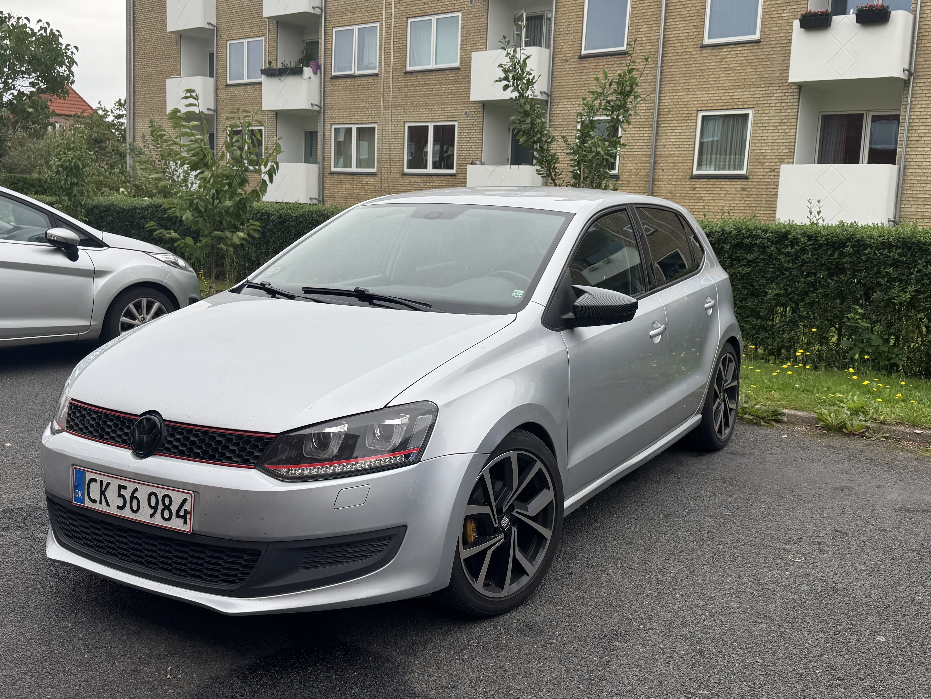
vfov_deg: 40.7
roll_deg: -1.4
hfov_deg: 52.6
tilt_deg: -8.0
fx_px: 941
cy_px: 329
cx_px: 494
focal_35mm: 35
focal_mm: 6.76
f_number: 1.78
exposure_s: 1/588
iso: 80
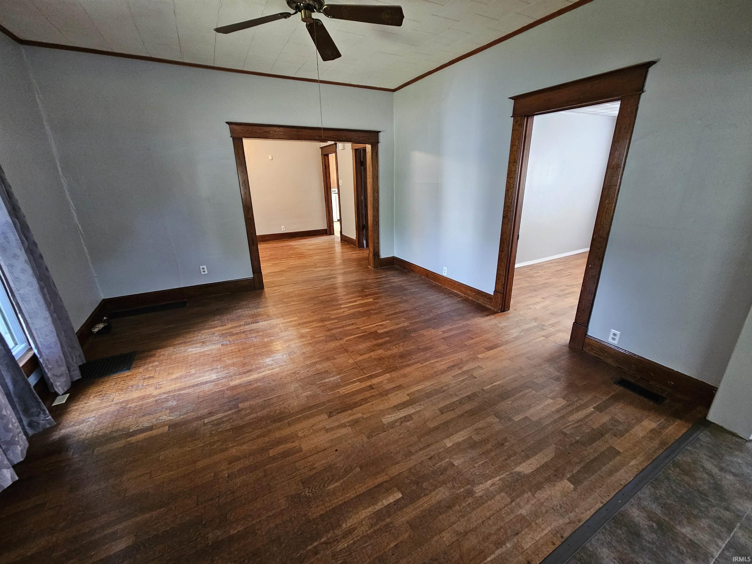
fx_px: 282
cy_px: 282
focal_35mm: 13
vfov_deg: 89.9
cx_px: 376
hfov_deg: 106.2
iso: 400
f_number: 2.2
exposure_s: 1/30
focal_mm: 2.2
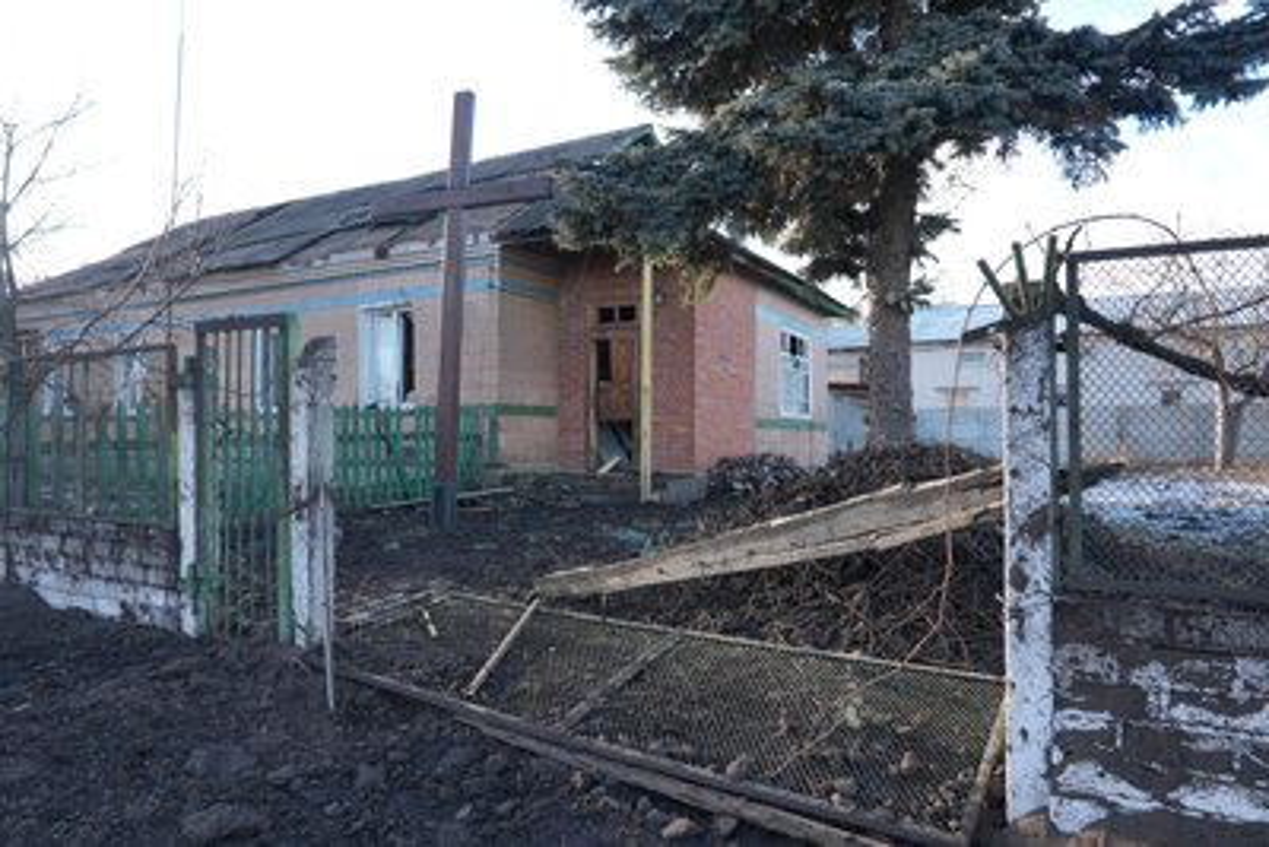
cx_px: 634
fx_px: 846
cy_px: 424
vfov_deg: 53.2
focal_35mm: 24
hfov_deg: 73.7
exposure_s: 1/80
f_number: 4.5
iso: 80
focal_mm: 24
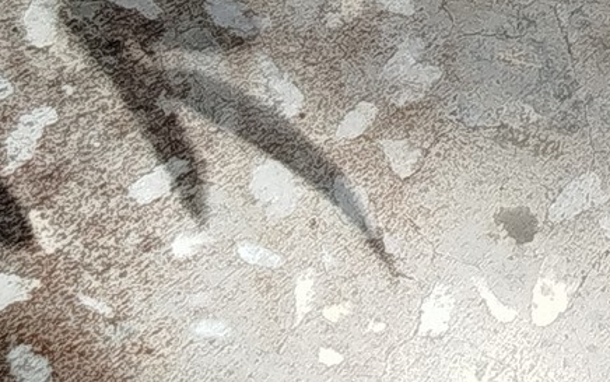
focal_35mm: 168
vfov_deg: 7.6
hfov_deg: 11.8
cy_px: -257
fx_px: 2794
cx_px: 986
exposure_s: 1/413
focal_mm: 5.31
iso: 50
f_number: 1.7
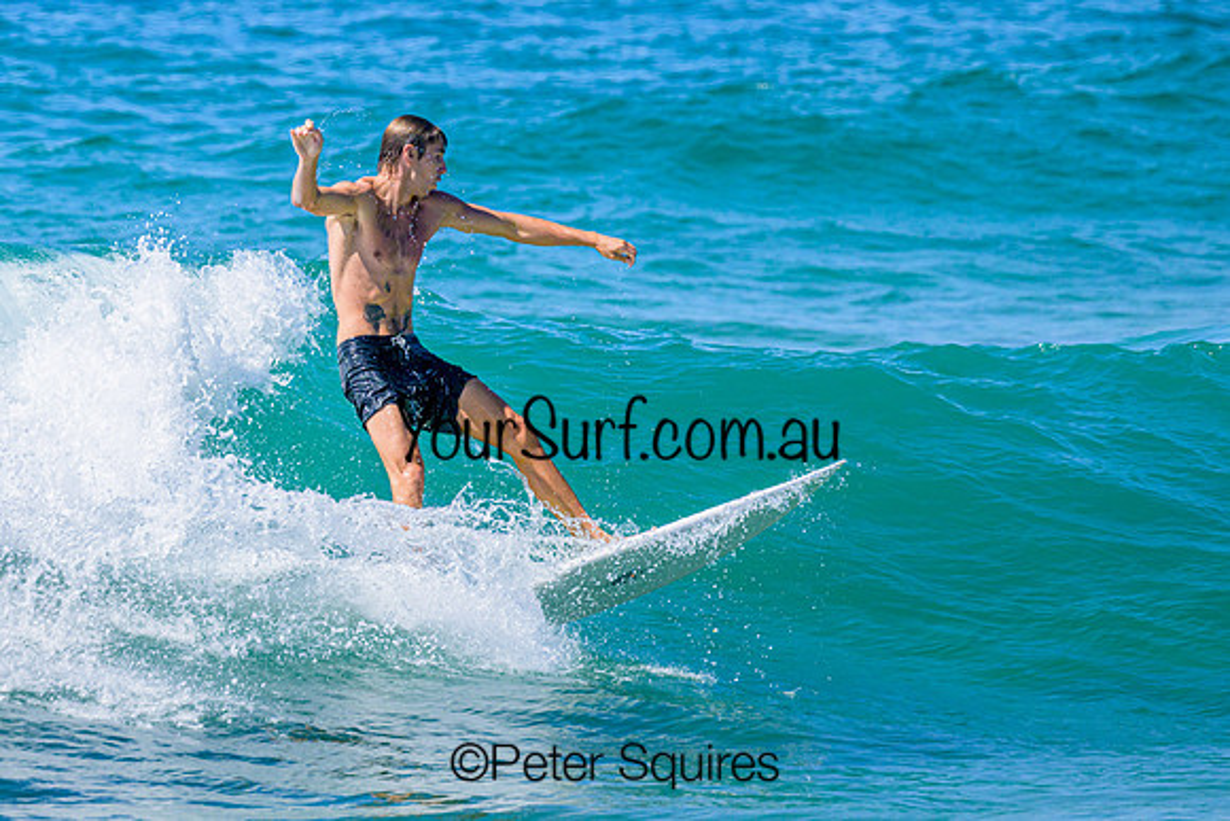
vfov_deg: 1.7
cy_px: 265
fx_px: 27773
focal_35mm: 813
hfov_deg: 2.5
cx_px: 435
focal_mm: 600
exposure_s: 1/2000
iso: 400
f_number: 11
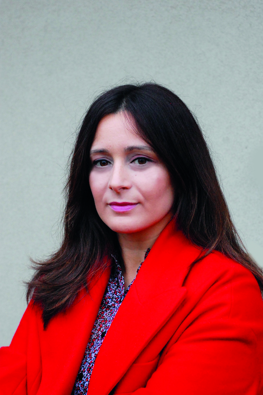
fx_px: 823
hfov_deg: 18.1
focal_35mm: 75
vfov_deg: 27.0
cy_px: 198
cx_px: 132
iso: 1600
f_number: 5.6
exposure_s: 1/50
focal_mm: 50
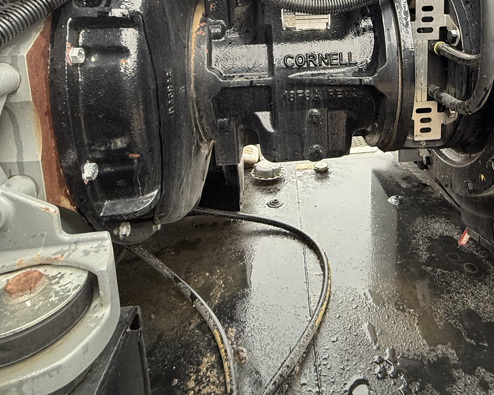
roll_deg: +0.1
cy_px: 48
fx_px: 380
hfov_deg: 64.4
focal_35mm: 26
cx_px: 328
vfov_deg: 49.6
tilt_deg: -8.6
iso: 200
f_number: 2.2
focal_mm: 2.22
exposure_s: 1/99
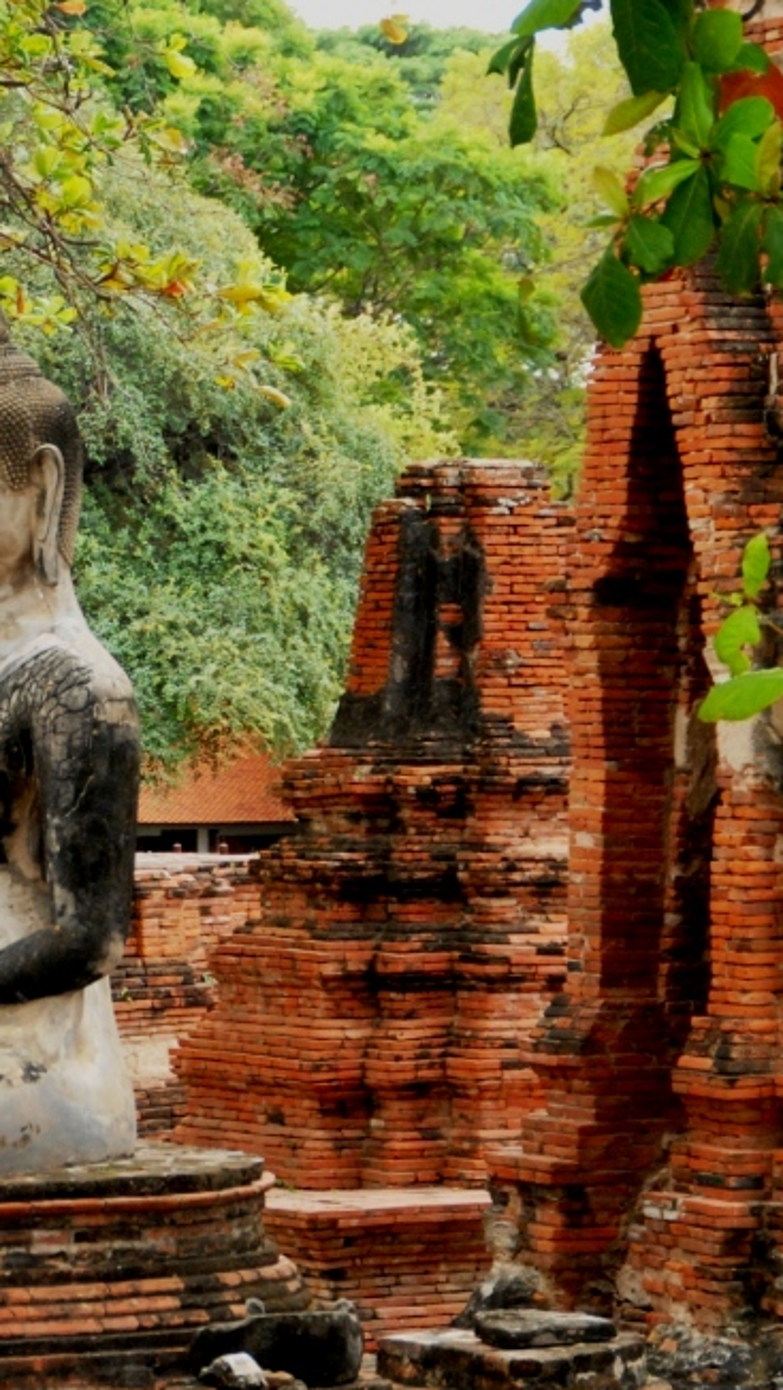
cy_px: 662
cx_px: 205
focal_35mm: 168
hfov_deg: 7.2
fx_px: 6198
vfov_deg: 12.8
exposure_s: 1/250
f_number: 8
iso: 800
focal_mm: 68
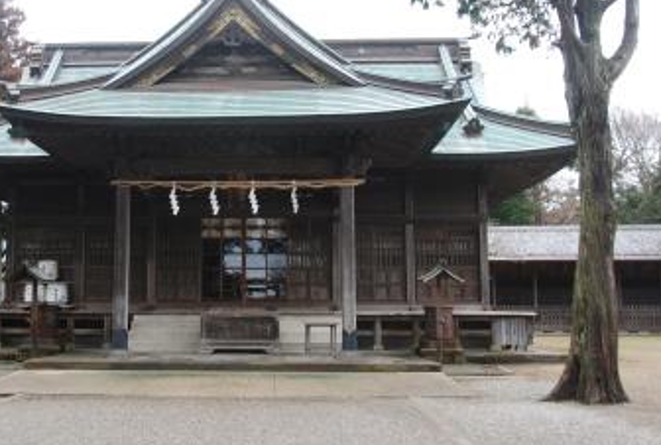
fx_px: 810
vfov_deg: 30.6
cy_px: 182
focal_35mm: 44
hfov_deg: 43.9
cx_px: 232
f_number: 5.6
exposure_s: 1/125
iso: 160
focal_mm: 22
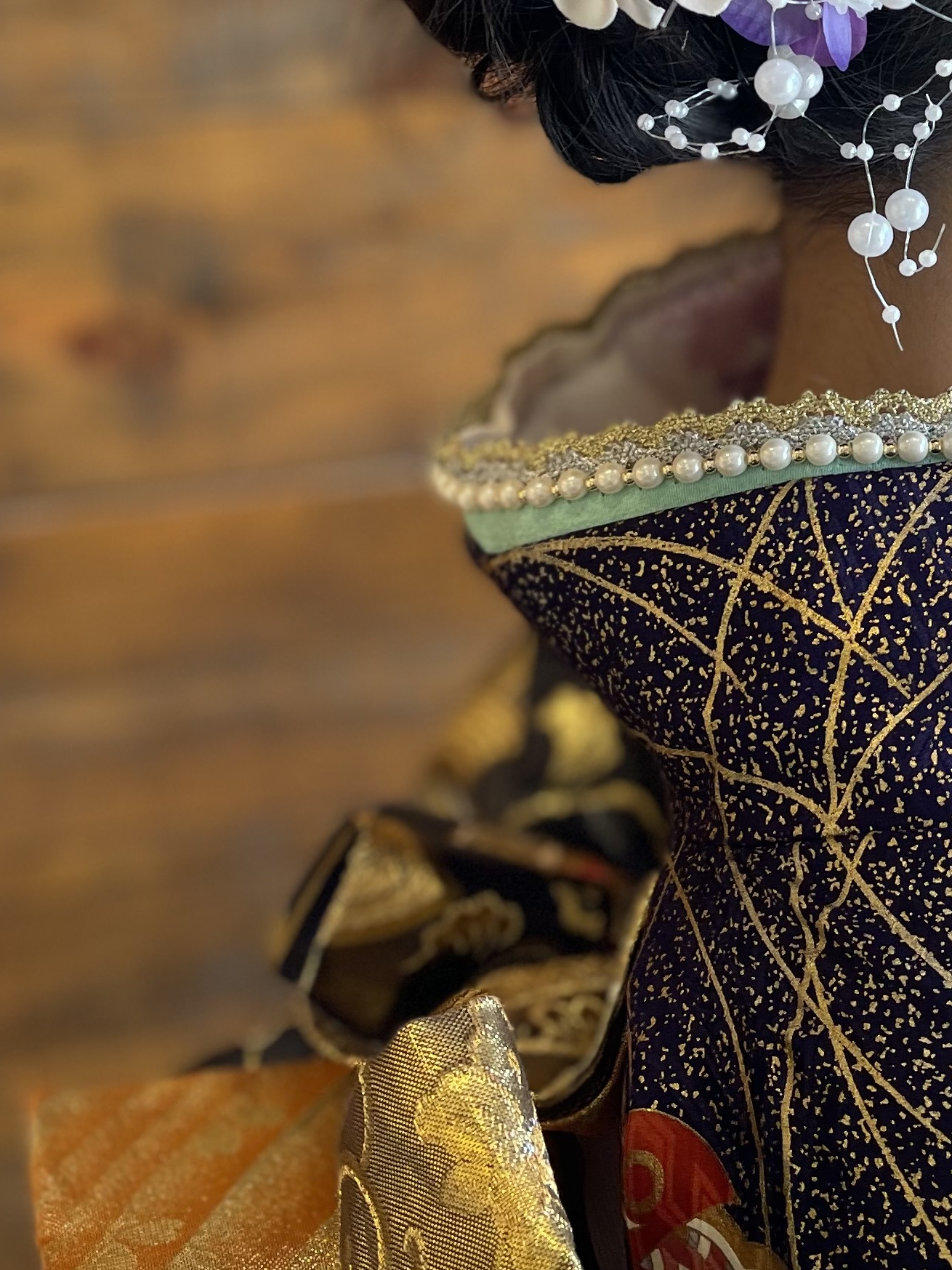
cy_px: 209
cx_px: 1069
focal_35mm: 60
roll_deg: +0.6
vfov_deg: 31.2
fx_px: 2200
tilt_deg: -17.7
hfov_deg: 22.9
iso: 50
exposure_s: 1/121
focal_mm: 5.1
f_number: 1.6
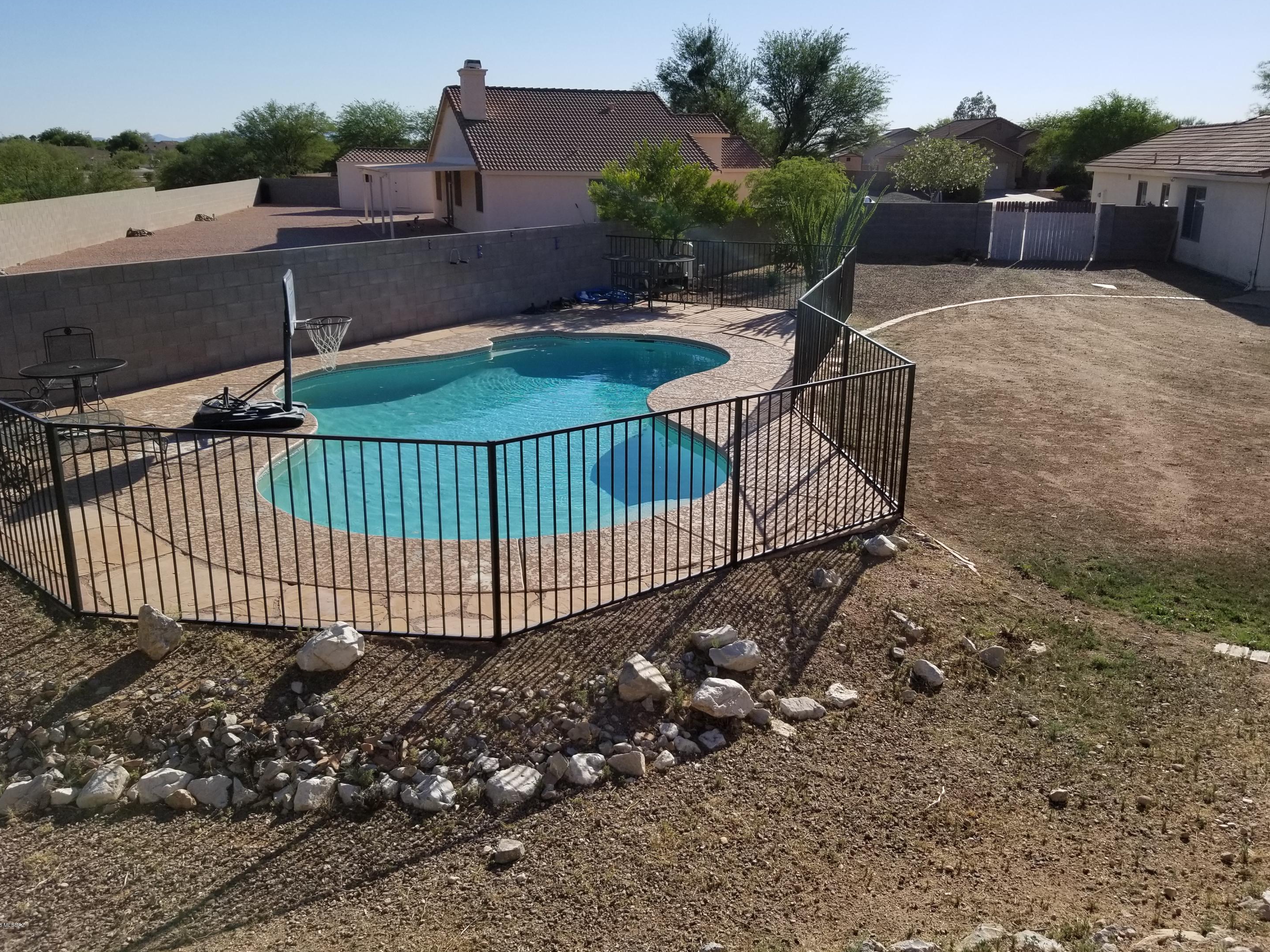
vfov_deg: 51.4
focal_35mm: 27
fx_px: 991
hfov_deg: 65.3
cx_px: 643
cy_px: 462
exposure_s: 1/3712
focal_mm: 4.3
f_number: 1.7
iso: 50
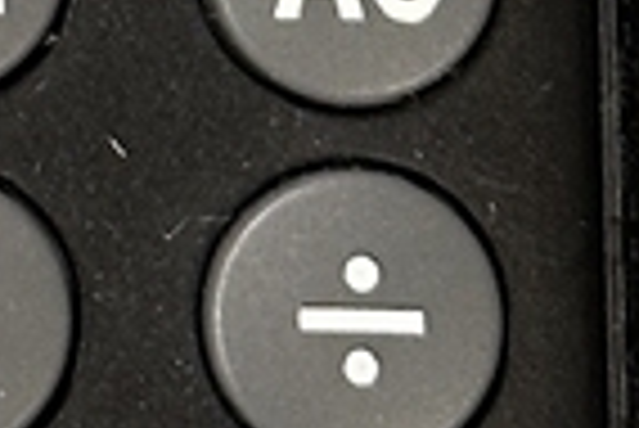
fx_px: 7480
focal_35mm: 421
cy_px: -1050
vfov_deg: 3.2
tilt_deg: -82.3
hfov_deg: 4.8
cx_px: -490
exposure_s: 1/60
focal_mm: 6.86
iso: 160
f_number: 1.78
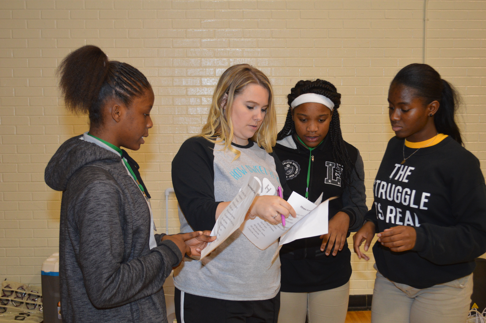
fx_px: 647
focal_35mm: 48
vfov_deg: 28.0
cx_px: 243
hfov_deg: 41.1
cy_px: 162
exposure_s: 1/60
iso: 800
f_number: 4.8
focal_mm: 32
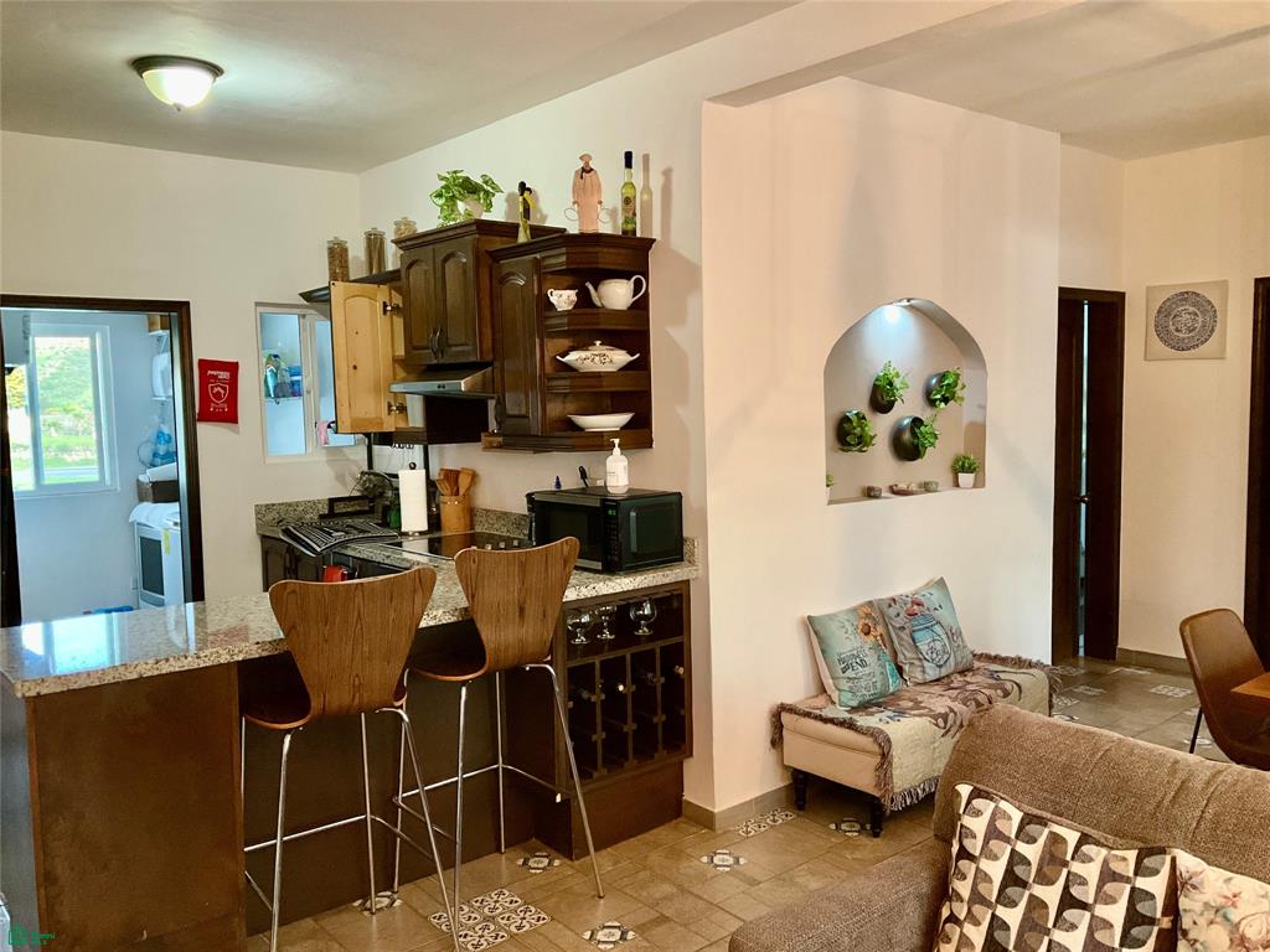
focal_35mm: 29
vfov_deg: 48.2
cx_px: 635
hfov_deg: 61.7
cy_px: 476
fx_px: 1064
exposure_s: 1/60
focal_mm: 3
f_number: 1.8
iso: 250
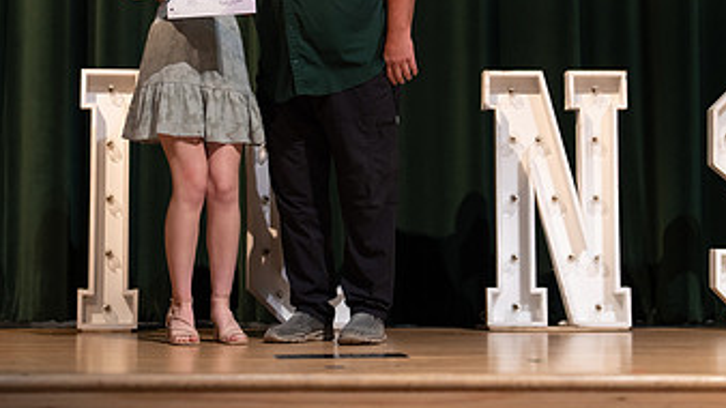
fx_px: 1944
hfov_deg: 21.1
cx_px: 306
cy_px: 40
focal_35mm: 101
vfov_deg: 11.9
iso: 500
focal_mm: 50
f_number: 1.2
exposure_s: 1/320
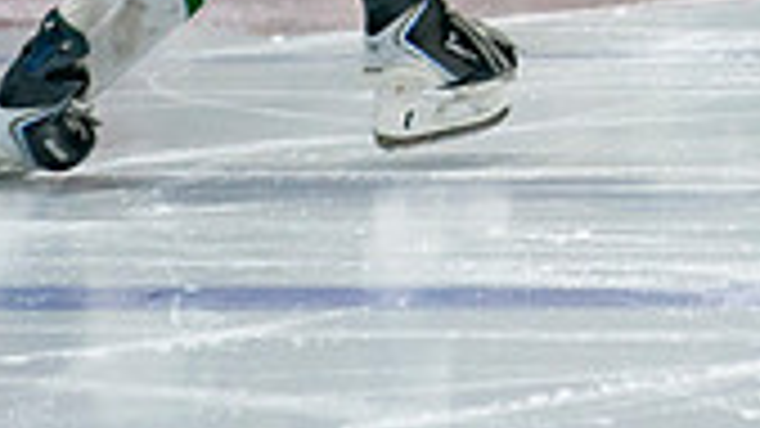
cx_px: 1362
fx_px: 18376
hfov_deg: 2.4
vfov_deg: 1.3
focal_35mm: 912
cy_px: -426
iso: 1000
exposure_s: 1/640
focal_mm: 175
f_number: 2.8
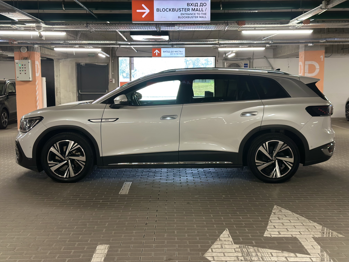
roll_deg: +0.0
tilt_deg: -6.4
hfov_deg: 39.7
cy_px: 131
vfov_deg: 30.3
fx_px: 484
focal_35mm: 48
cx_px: 174
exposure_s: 1/50
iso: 125
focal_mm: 6.86
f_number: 1.78
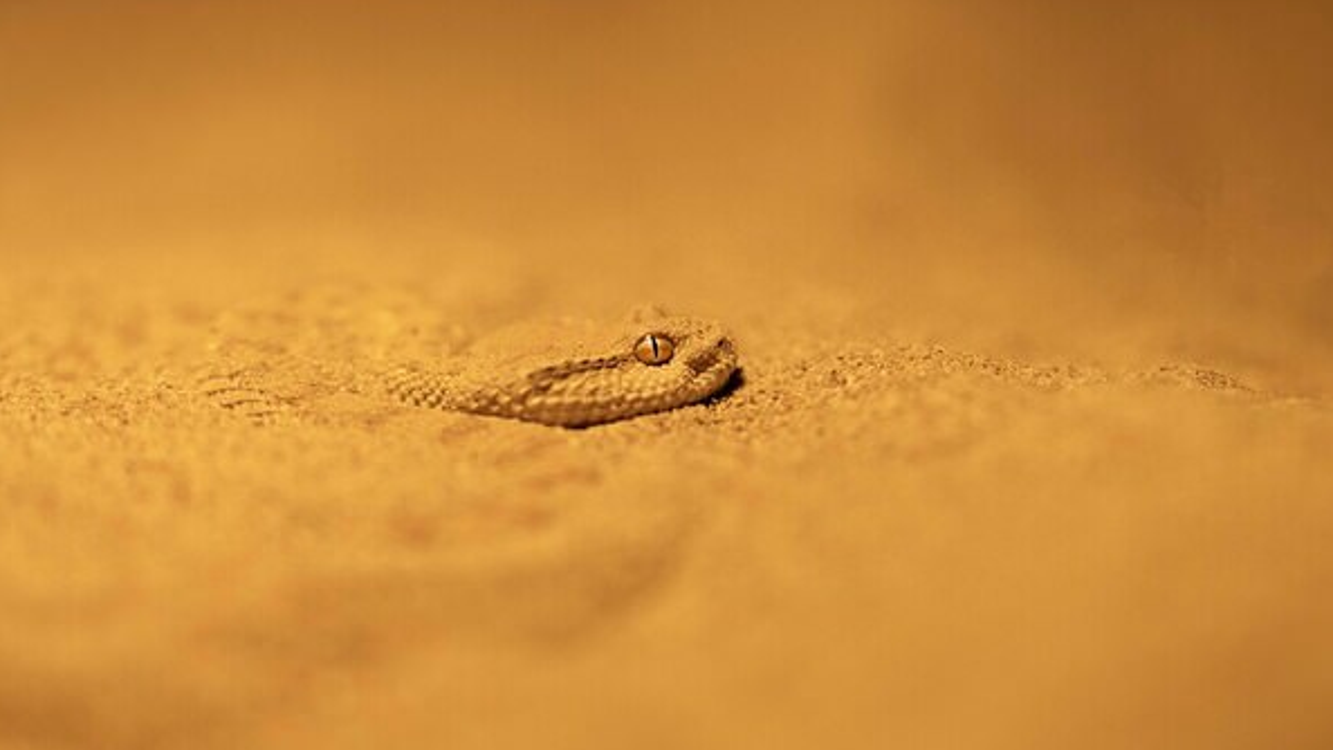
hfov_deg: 22.5
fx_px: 3358
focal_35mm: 95
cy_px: 390
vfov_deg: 12.7
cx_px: 665
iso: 2500
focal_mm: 90
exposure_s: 1/640
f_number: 3.2
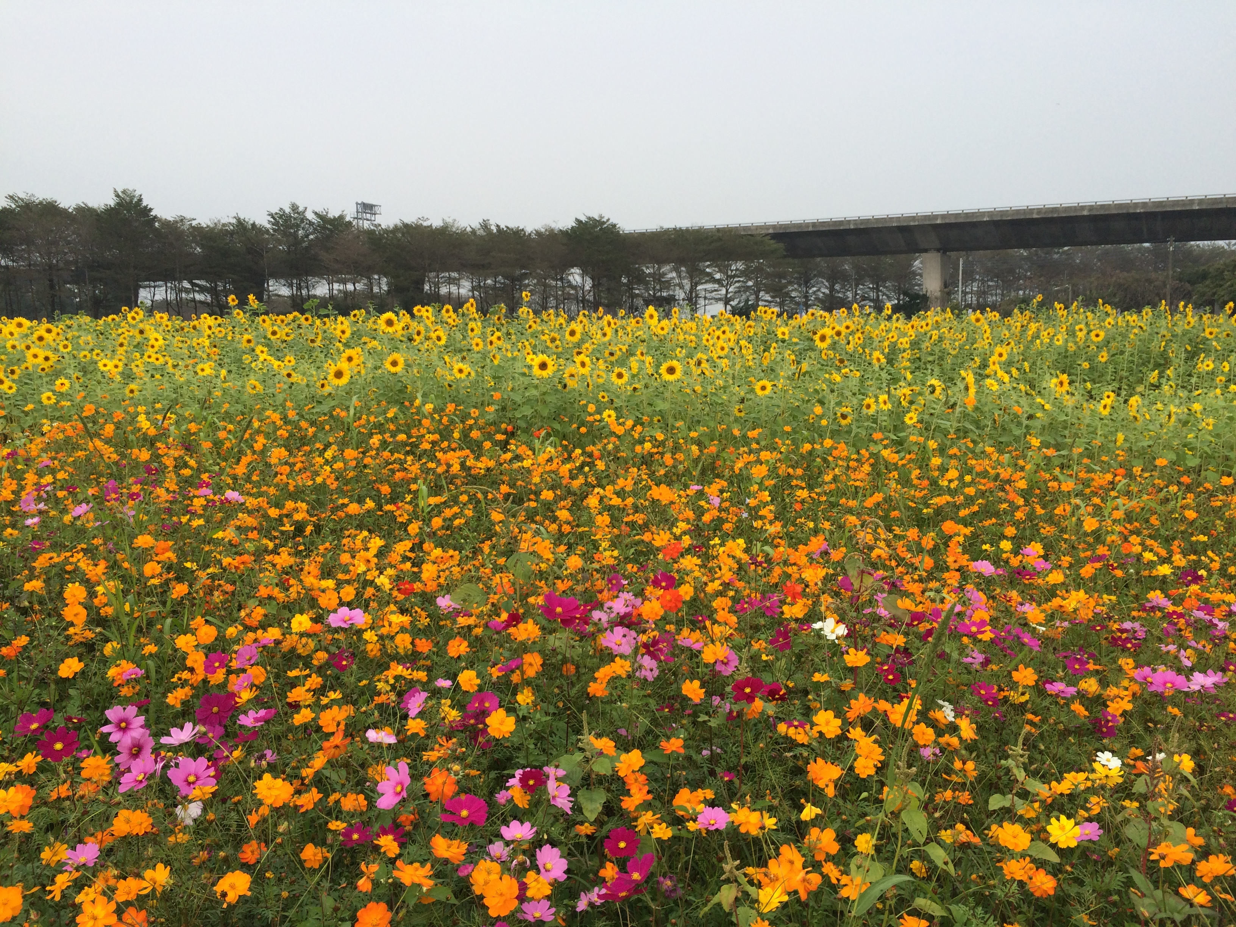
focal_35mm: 29
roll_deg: +1.5
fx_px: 1035
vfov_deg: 48.2
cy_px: 464
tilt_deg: -7.1
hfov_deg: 61.7
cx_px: 618
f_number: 2.2
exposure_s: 1/1414
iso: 32
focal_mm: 4.15
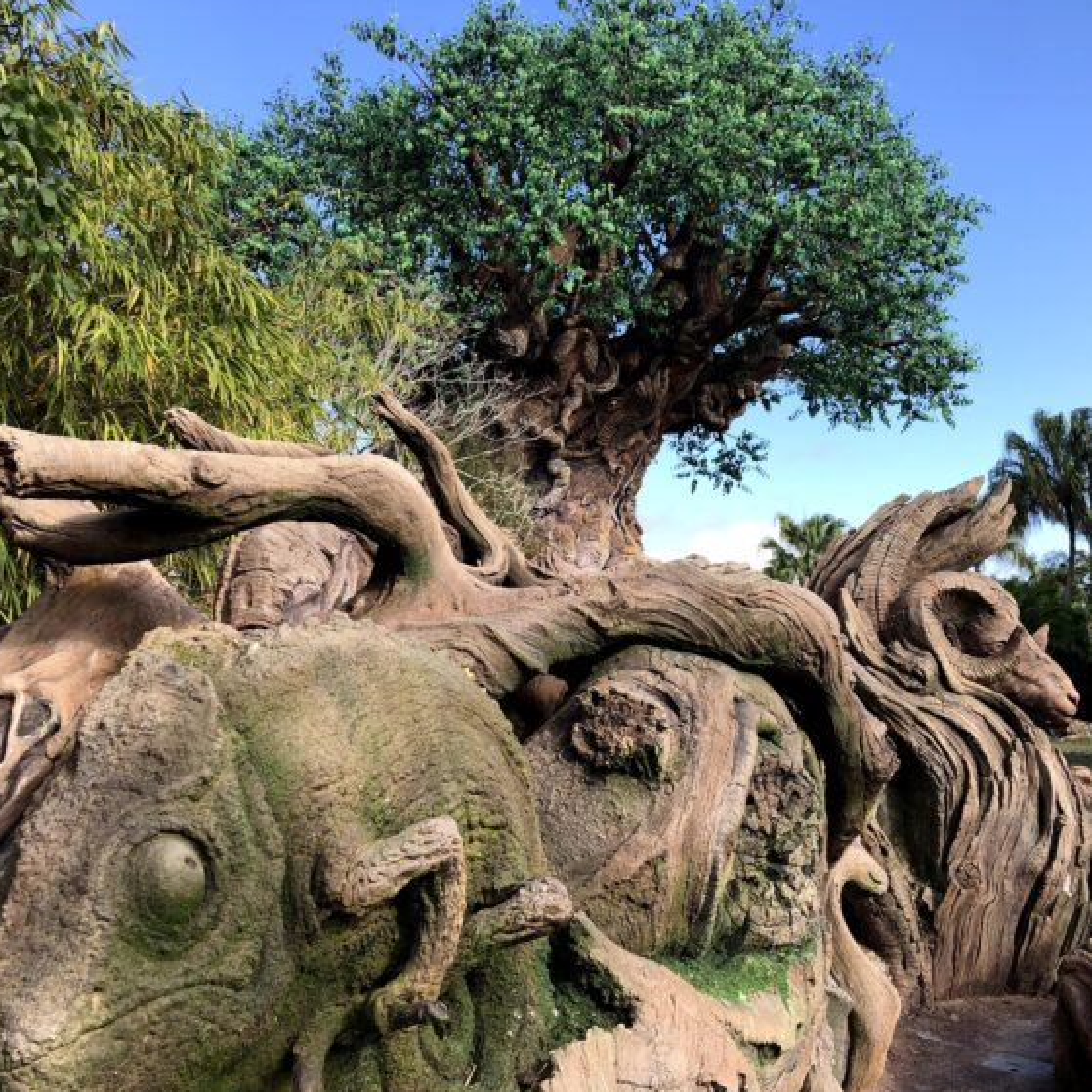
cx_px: 555
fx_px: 1213
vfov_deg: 48.5
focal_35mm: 34
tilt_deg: +7.6
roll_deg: +0.4
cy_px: 547
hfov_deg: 48.4
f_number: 1.8
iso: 20
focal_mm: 4
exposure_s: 1/684
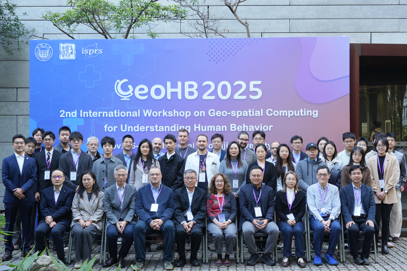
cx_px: 204
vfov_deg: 23.0
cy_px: 136
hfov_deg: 33.9
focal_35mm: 59
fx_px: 667
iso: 400
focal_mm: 59
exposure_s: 1/60
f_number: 5.6
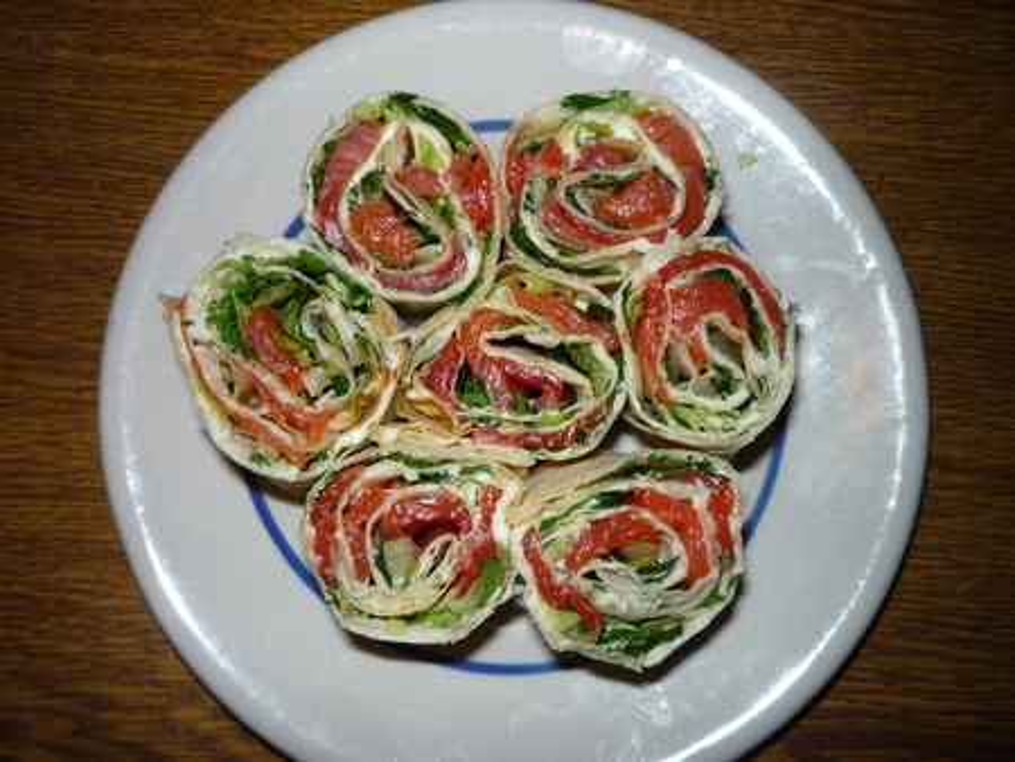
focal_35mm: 32
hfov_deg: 56.8
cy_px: 381
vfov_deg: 44.2
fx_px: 939
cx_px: 508
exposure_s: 1/30
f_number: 4
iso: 100
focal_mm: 5.2
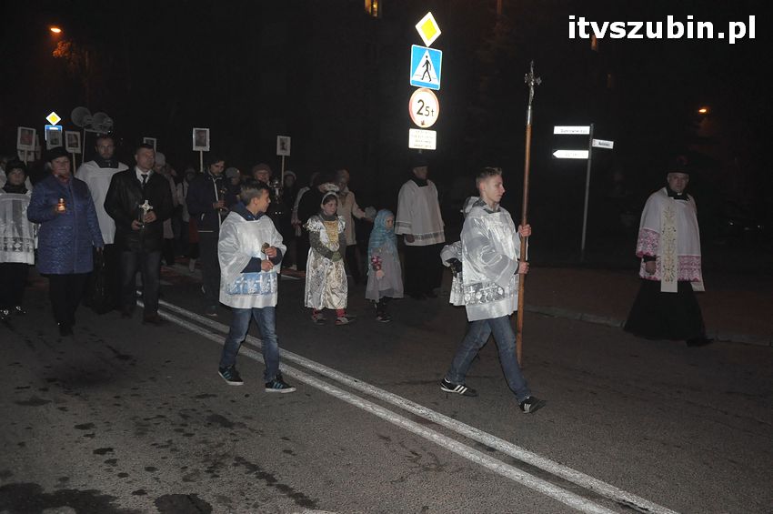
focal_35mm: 33
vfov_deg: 39.9
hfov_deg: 57.3
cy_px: 257
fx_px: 708
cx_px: 386
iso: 2000
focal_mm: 22
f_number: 5
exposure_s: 1/60
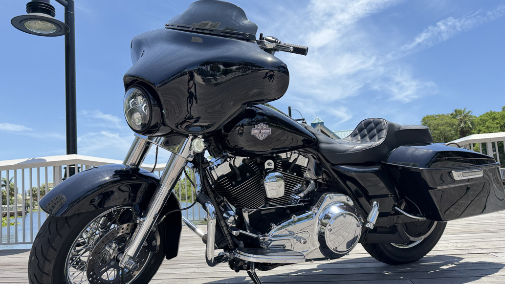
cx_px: 249
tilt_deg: +3.6
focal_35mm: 27
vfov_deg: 42.8
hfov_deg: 69.9
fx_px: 362
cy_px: 160
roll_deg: +6.3
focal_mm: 6.76
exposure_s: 1/2370
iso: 100
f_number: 1.78
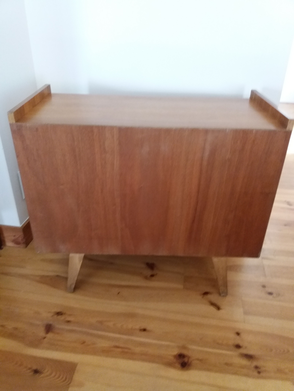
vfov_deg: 63.4
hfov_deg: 49.7
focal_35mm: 28
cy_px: 196
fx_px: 317
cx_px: 147
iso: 320
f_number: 1.9
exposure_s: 1/17
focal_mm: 3.7
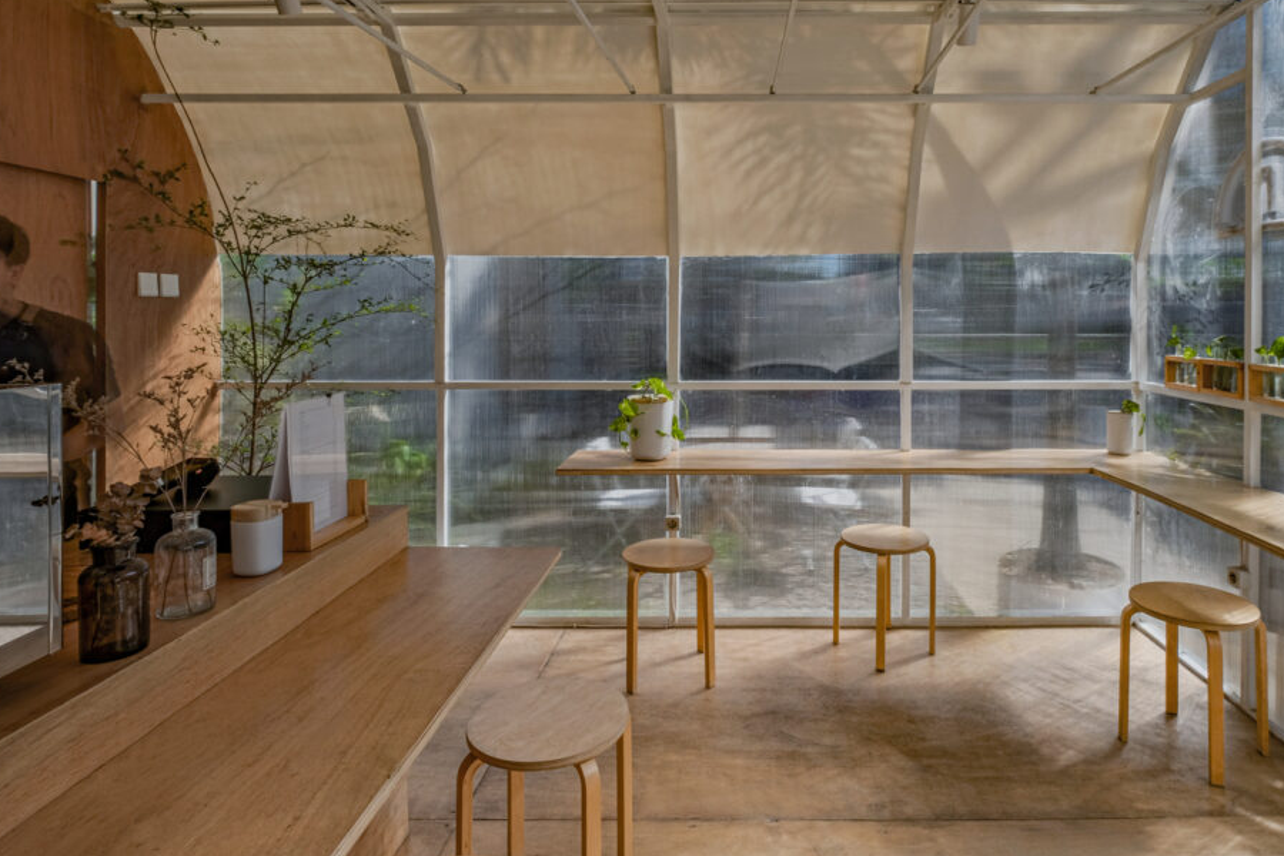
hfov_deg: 86.3
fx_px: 678
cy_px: 317
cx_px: 735
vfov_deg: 63.6
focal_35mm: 19
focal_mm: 10
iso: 160
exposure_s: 1/60
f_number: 16
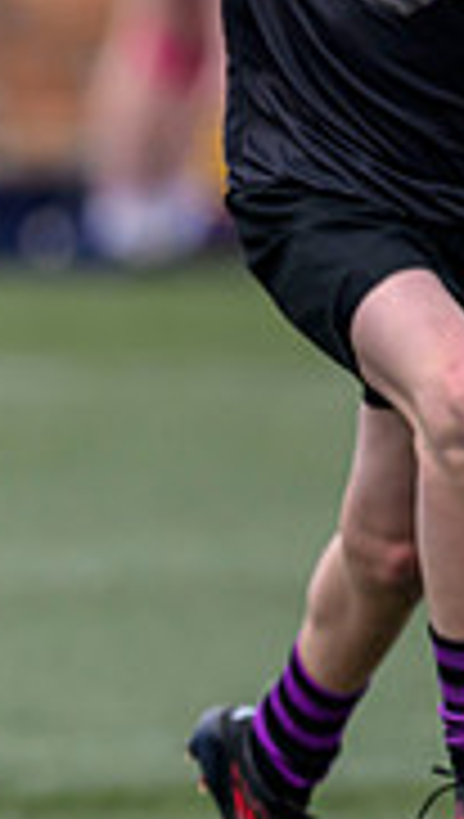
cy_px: 266
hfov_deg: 0.7
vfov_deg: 1.3
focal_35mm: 1686
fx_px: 36708
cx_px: -881
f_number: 3.5
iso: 640
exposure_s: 1/2000
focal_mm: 400
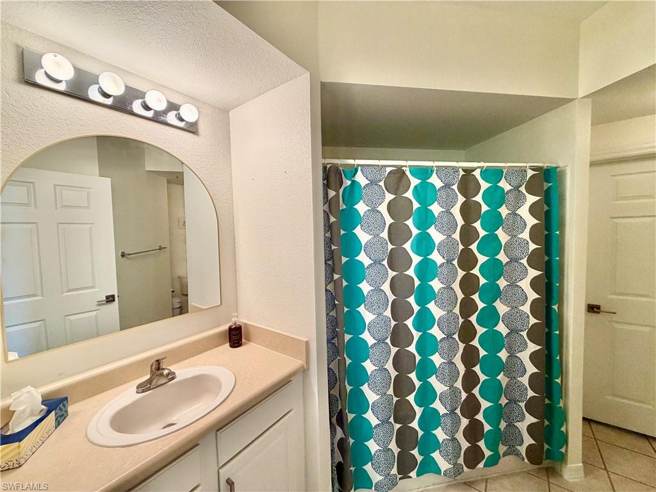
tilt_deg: -3.3
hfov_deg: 102.1
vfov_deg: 85.7
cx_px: 328
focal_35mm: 14
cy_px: 246
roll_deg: +2.2
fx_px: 265
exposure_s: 1/120
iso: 125
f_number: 2.2
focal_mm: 2.22
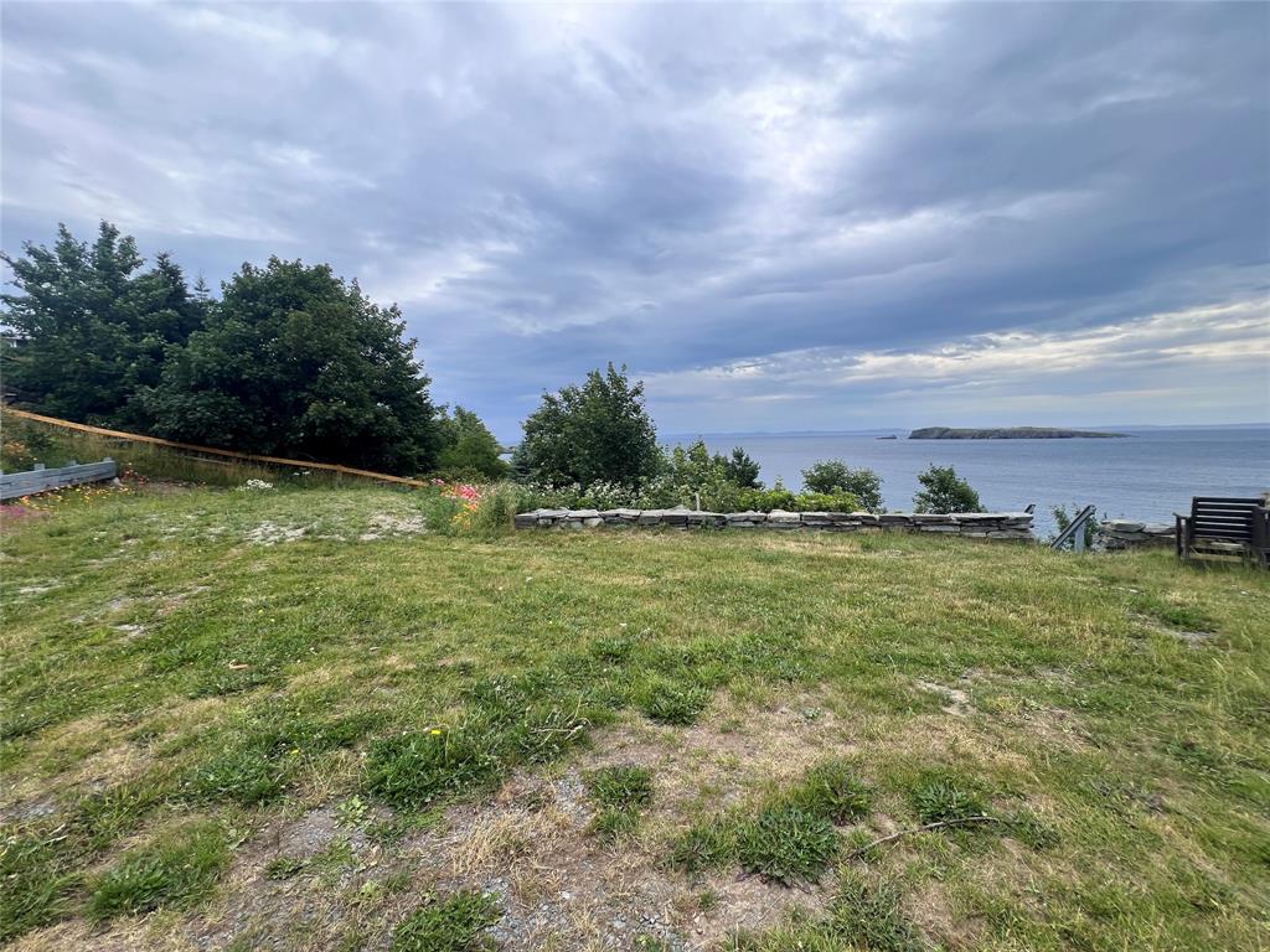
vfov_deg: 89.9
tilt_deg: -3.7
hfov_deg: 106.2
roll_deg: +2.2
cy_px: 476
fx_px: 477
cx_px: 635
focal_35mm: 13
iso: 32
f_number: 1.8
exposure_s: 1/1220
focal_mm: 1.57
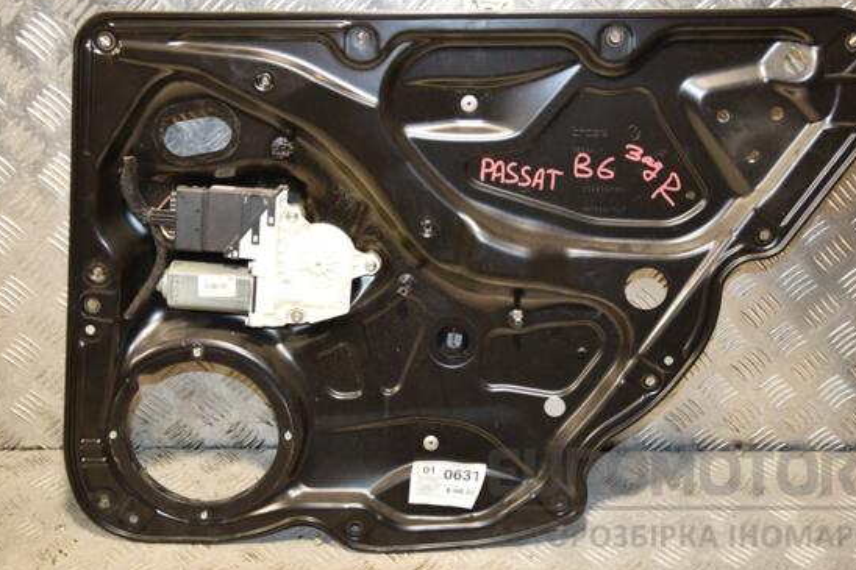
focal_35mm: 46
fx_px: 1093
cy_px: 264
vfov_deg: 29.2
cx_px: 459
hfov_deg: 42.7
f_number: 5
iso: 800
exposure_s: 1/125
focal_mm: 28
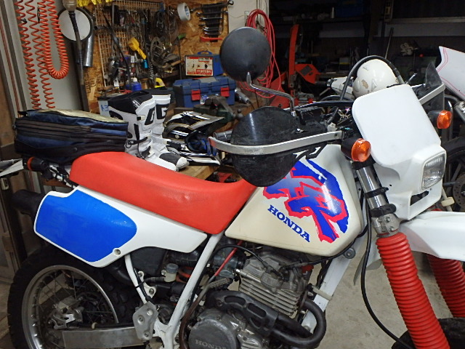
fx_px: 376
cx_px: 232
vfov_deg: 49.7
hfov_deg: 63.4
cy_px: 174
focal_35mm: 28
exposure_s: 1/30
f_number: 3.9
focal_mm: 5
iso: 400
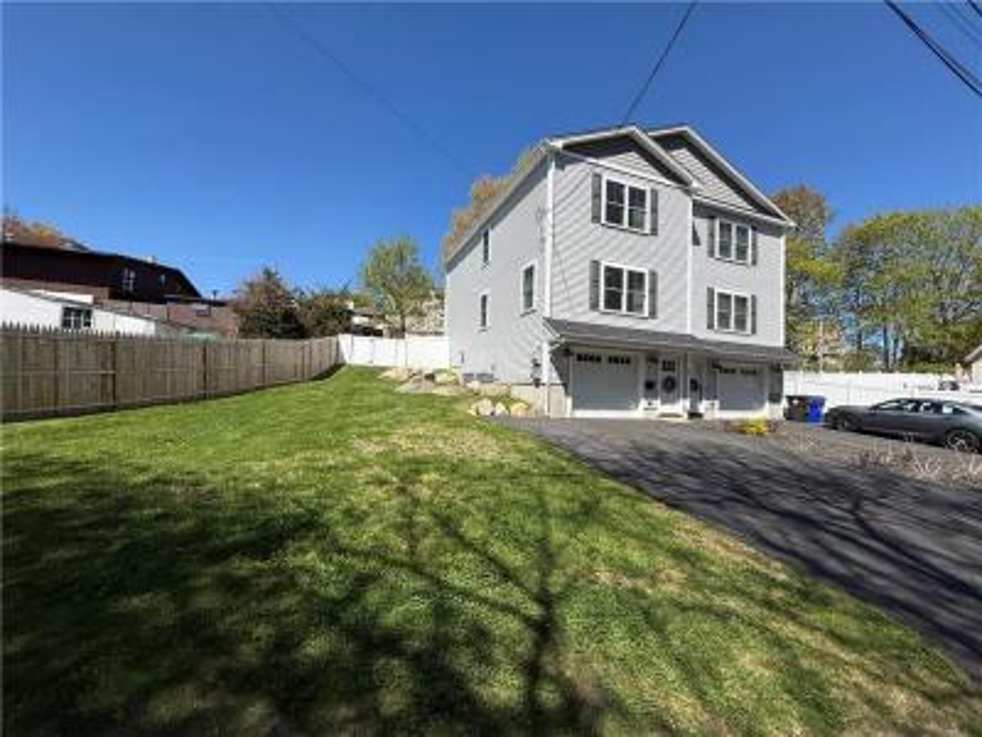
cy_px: 368
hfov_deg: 102.1
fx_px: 397
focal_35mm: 14
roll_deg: -1.9
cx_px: 491
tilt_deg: +3.7
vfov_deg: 85.7
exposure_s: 1/2976
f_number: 2.2
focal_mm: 2.22
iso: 50
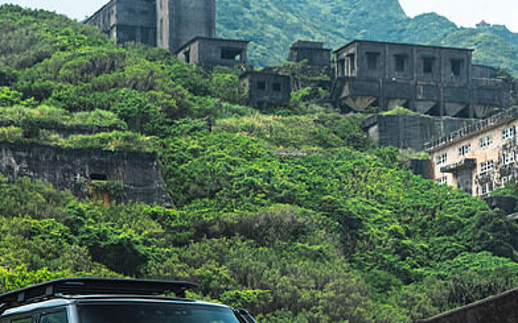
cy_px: 292
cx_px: 363
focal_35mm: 138
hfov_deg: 15.1
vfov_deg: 9.5
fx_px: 1948
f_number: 5.6
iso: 200
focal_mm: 68
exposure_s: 1/80
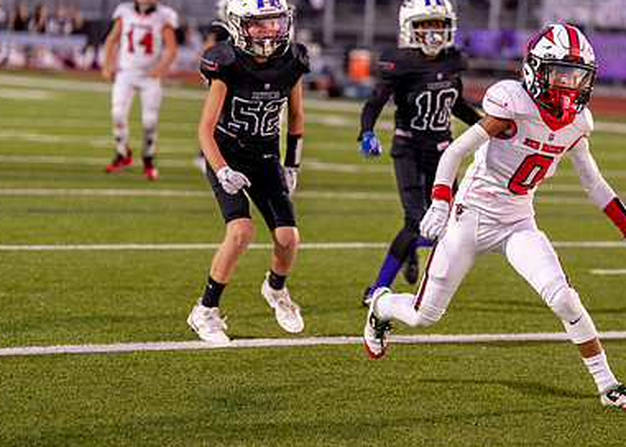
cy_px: 200
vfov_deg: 7.7
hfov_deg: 10.7
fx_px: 3342
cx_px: 452
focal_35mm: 188
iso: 1600
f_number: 2.8
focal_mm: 118
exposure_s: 1/1000
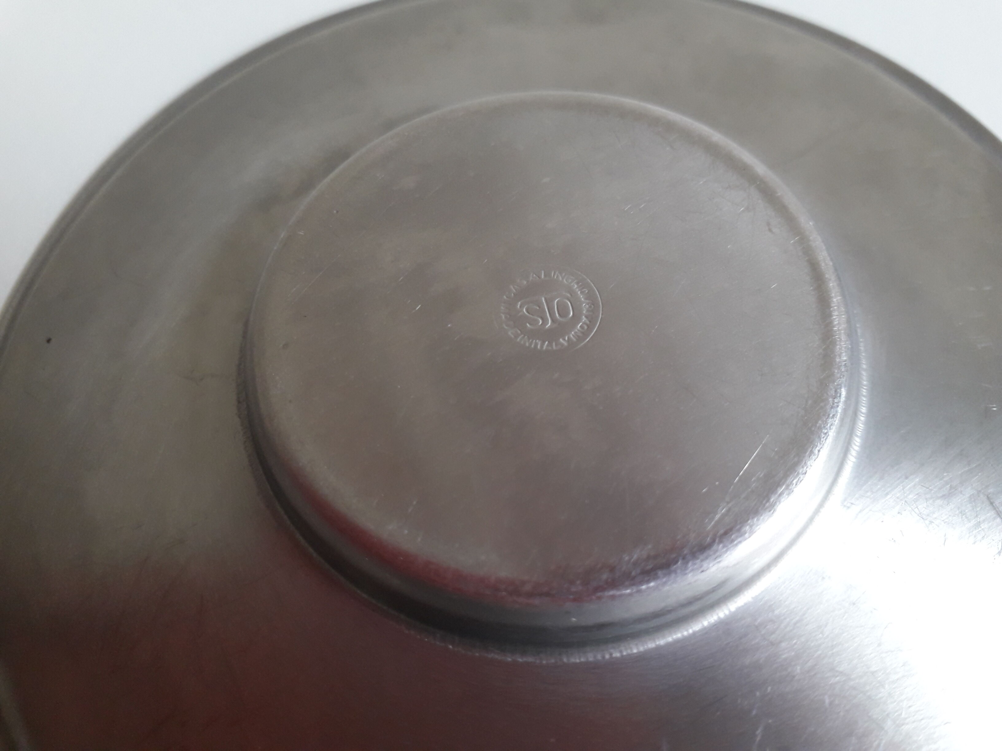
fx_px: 782
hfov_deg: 65.3
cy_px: 376
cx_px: 501
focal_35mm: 27
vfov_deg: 51.4
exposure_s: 1/50
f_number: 1.9
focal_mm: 3.6
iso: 125
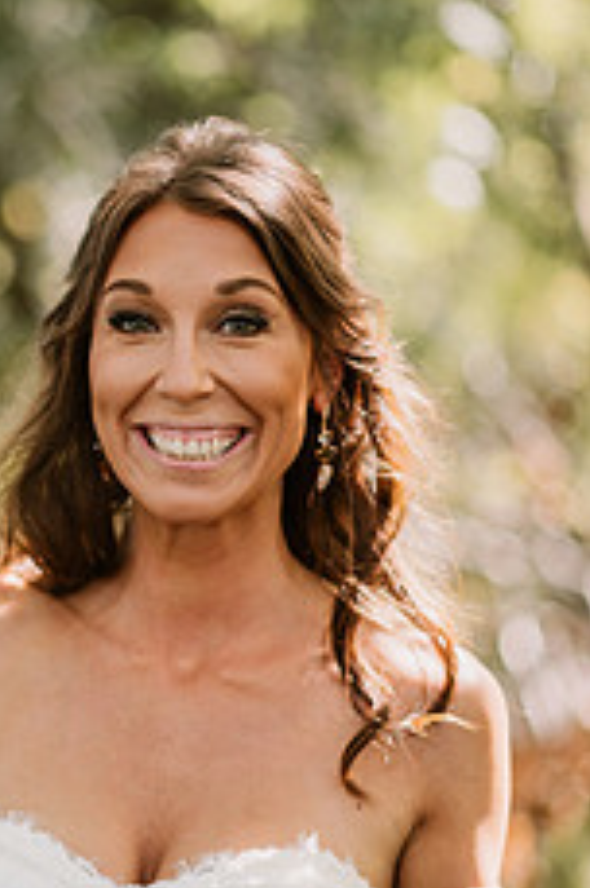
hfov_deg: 8.2
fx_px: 4118
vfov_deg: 12.3
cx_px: 14
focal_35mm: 167
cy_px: 520
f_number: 2
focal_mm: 85
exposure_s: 1/1000
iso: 200
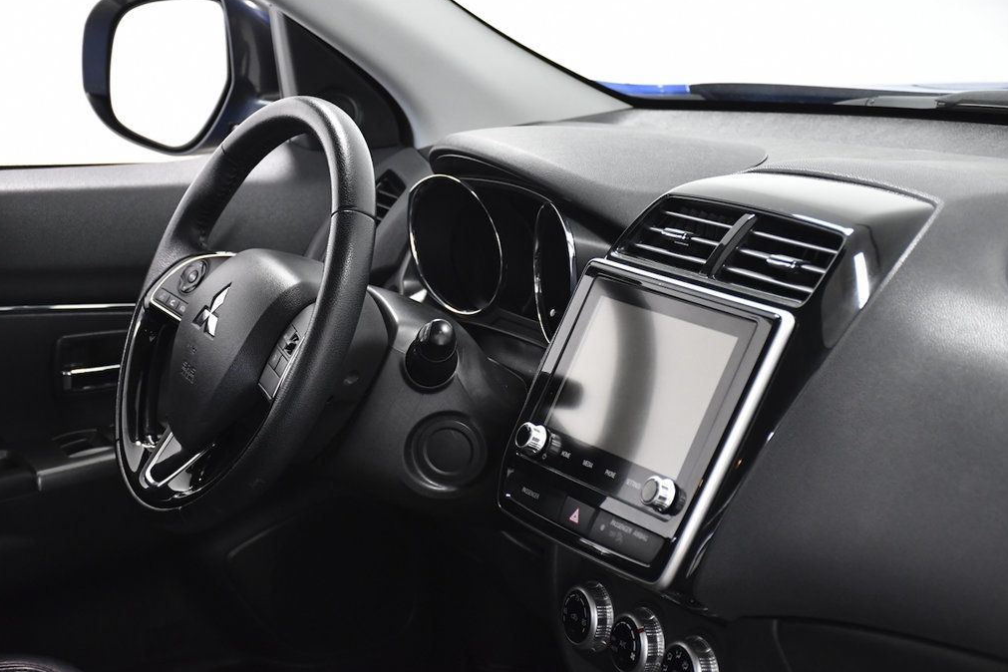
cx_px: 501
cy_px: 336
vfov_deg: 17.3
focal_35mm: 79
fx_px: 2212
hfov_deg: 25.7
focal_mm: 52
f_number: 4.8
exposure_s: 1/160
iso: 2500
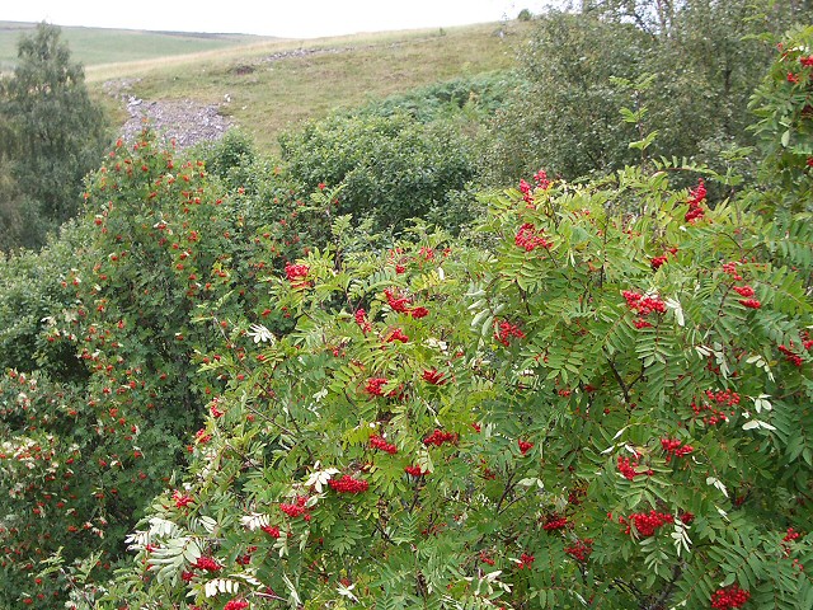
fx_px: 1151
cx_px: 406
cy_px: 305
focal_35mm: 49
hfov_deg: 38.9
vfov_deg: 29.7
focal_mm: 8.2
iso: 100
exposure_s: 1/100
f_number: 3.1
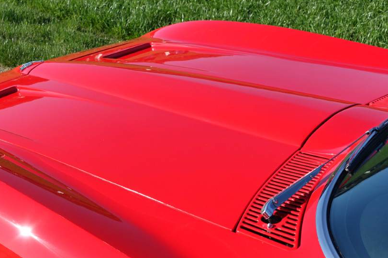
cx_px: 150
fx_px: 582
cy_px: 108
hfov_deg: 36.7
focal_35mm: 54
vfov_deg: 25.0
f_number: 4
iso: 125
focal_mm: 14.1
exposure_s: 1/800
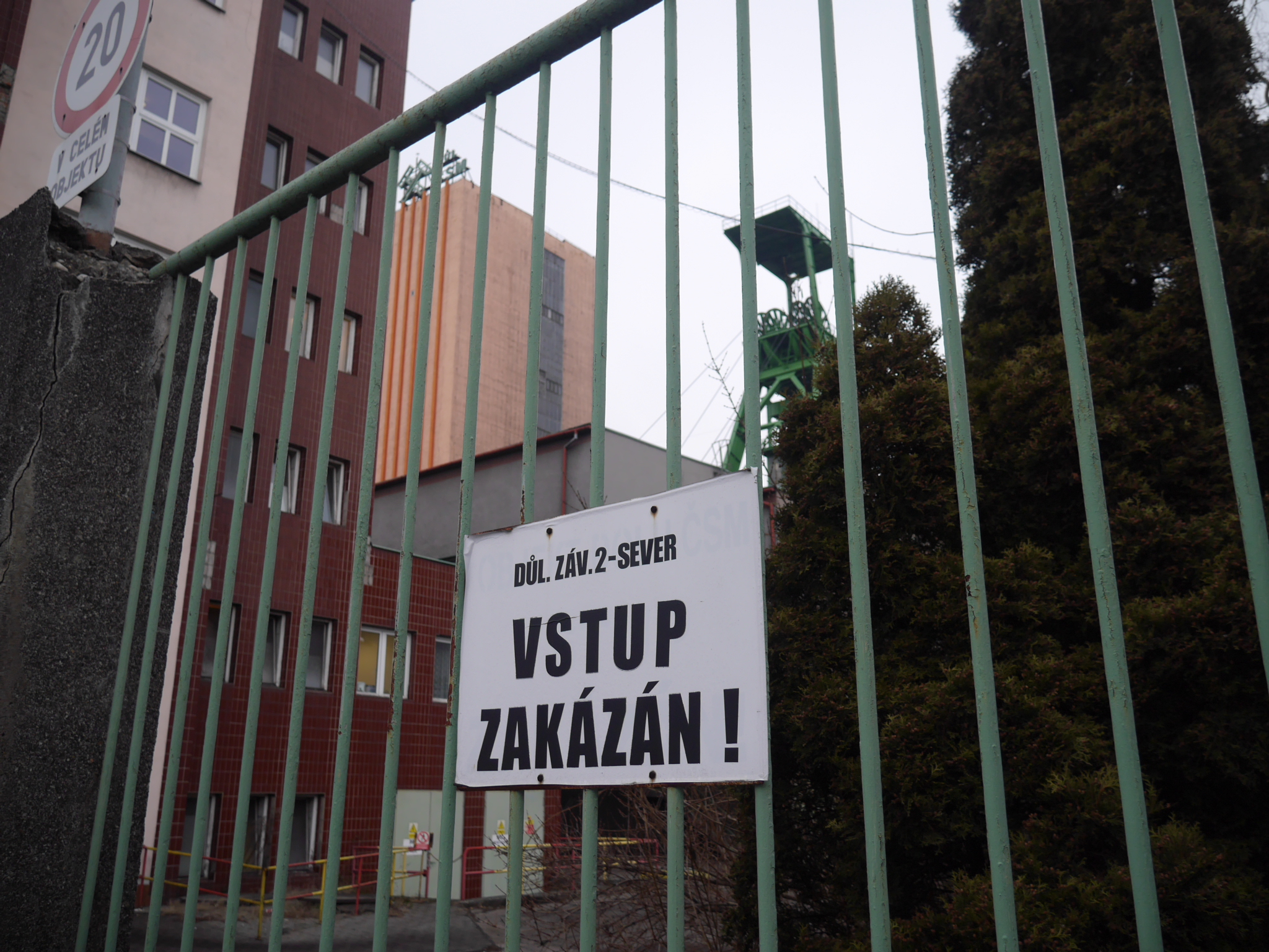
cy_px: 476
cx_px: 634
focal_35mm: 28
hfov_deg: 63.4
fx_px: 1026
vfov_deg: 49.7
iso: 160
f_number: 3.5
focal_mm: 14
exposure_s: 1/100
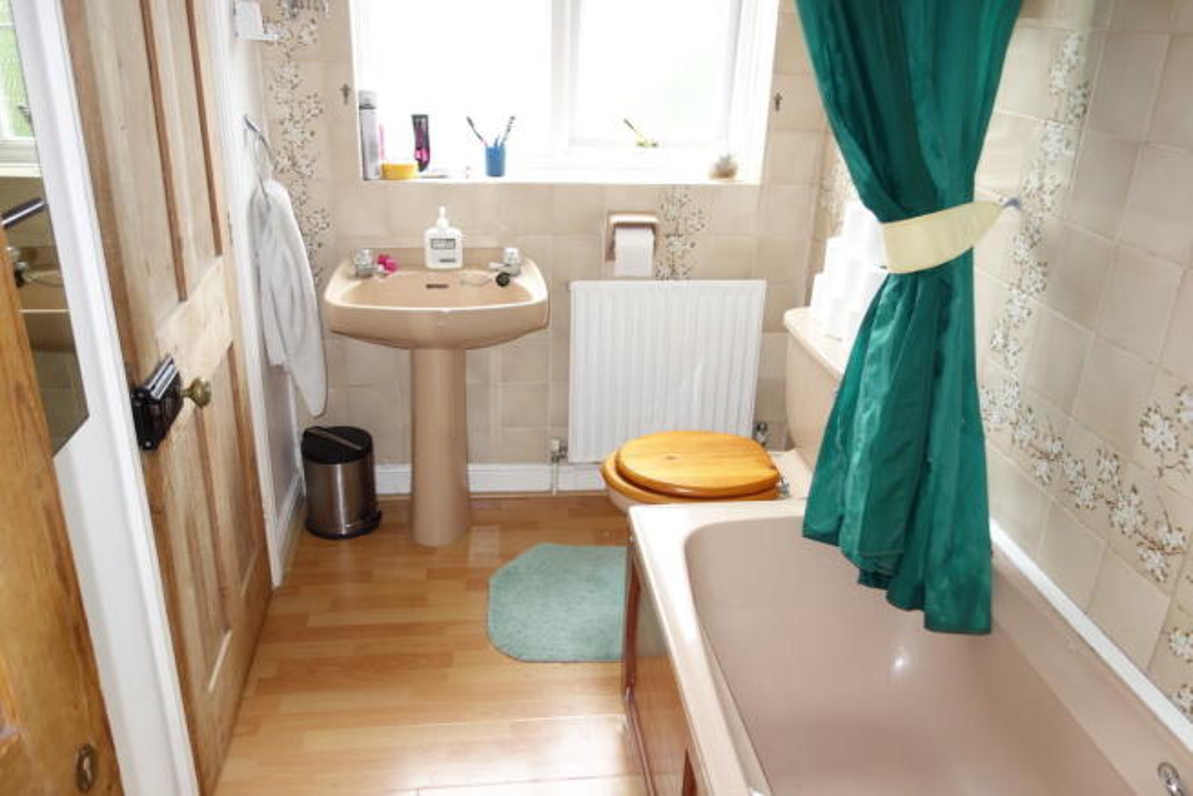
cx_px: 596
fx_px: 928
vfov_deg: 46.4
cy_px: 398
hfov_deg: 65.5
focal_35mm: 28
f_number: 2
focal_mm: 10.4
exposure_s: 1/60
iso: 125
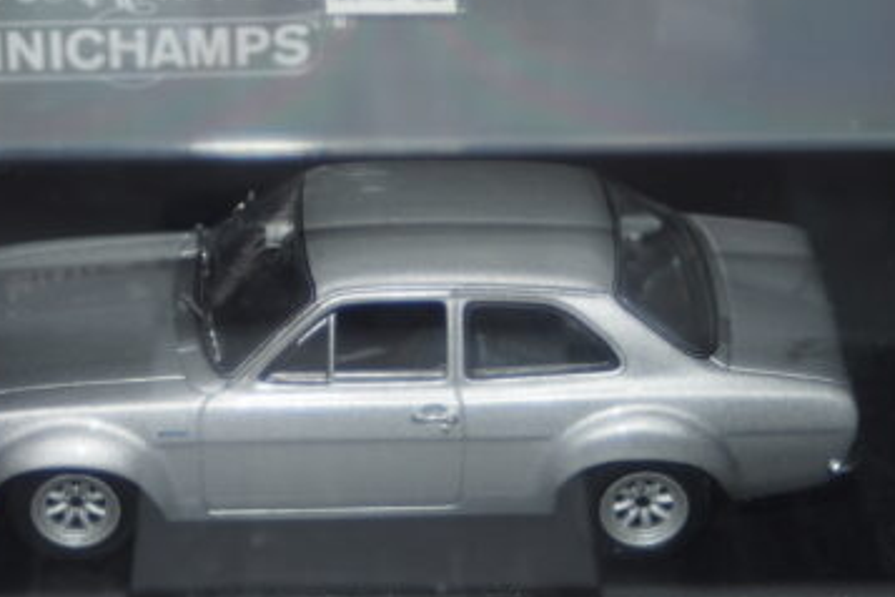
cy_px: 241
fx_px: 3451
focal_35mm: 139
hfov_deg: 14.8
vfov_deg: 9.9
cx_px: 316
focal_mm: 55
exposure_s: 1/60
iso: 160
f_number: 5
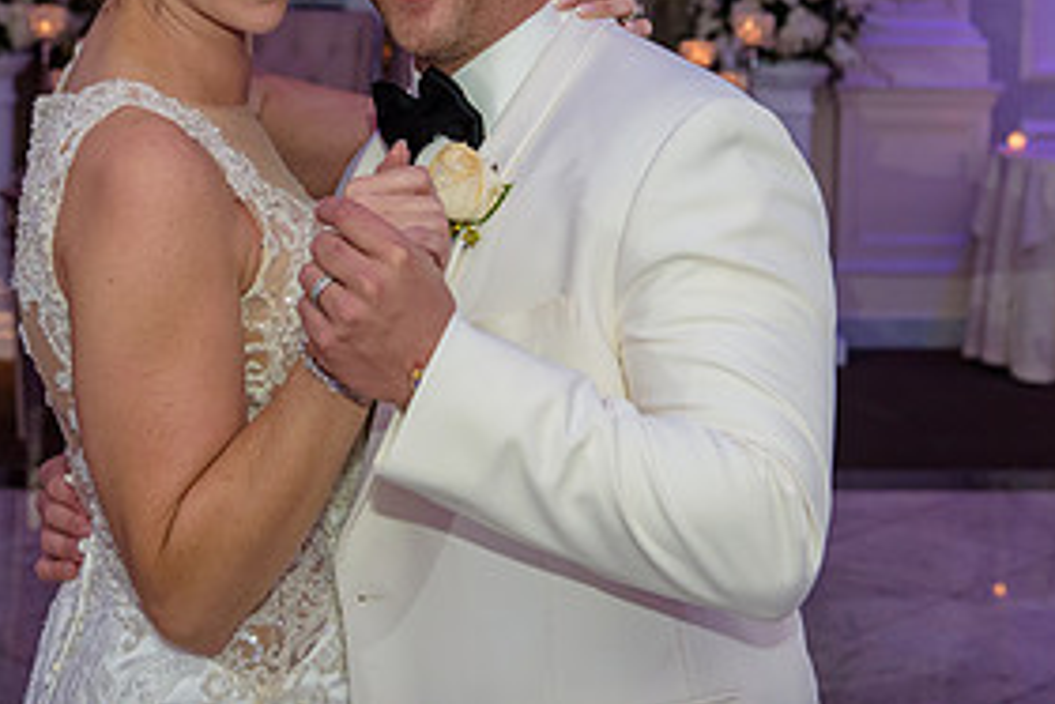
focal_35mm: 83
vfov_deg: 16.1
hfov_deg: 24.4
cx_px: 452
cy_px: -17
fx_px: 2434
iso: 1600
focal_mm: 40
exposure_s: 1/125
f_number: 3.2
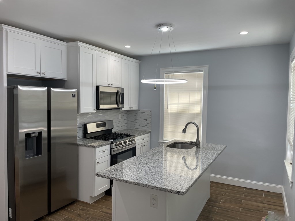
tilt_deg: -3.3
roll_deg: -0.5
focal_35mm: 26
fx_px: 222
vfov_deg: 53.1
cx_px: 148
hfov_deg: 67.3
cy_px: 110
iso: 50
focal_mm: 4.2
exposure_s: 1/120
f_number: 1.6
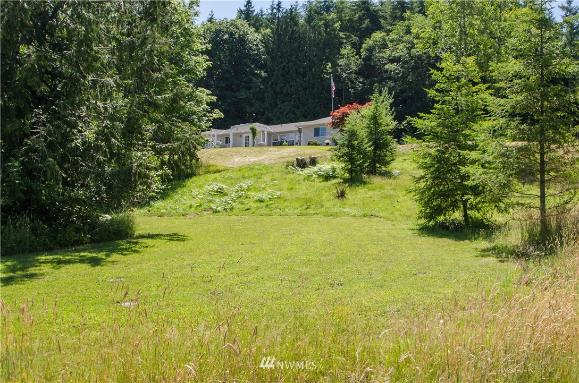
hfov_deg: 53.2
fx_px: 578
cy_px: 192
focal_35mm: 36
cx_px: 290
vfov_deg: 36.7
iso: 100
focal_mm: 24
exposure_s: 1/160
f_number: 6.3
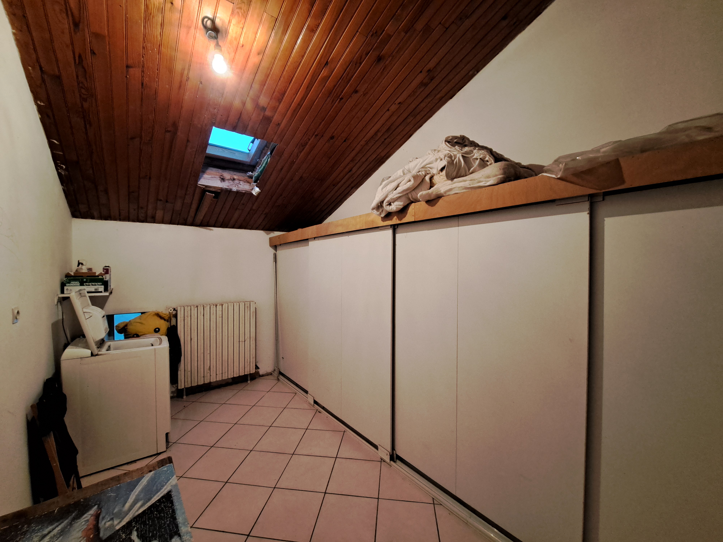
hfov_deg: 106.2
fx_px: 272
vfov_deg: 89.9
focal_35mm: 13
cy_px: 271
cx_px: 362
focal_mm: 1.74
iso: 320
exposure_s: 1/25
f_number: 2.2
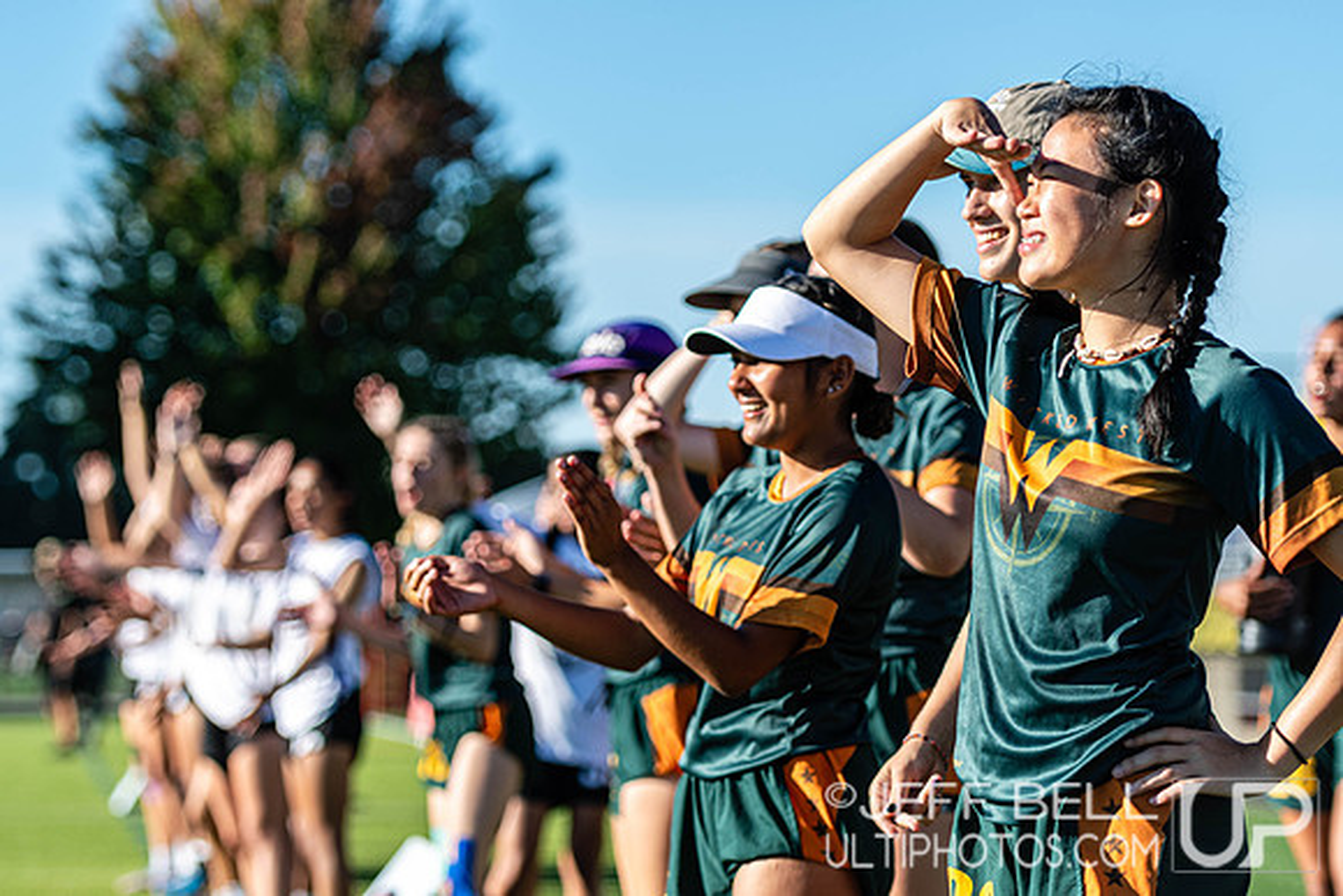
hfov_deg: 13.7
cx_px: 672
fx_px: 5597
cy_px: 448
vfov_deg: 9.2
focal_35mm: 150
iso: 100
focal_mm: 100
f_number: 3.2
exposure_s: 1/1250
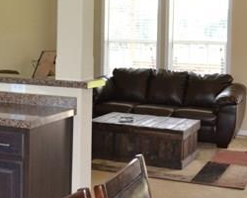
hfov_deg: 29.1
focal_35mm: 65
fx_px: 475
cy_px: 62
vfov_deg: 23.4
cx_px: 109
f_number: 4
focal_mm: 18
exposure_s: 1/100
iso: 400
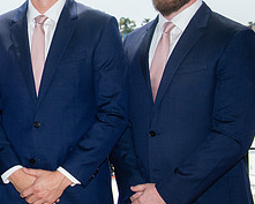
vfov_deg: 13.9
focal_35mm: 110
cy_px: 39
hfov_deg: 16.8
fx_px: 831
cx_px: -42
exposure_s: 1/250
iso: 320
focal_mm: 38
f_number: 11
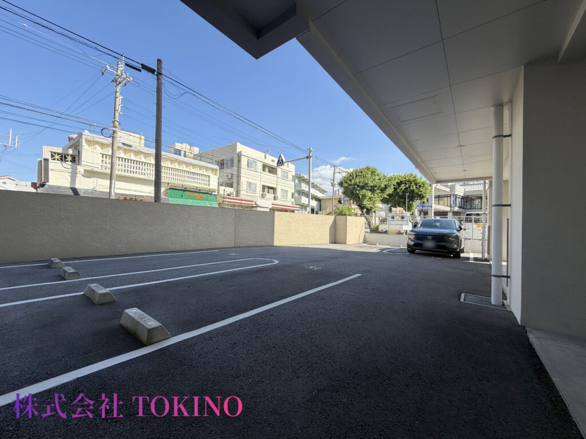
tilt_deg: +1.5
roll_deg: -1.1
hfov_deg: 102.1
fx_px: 237
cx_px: 293
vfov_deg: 85.7
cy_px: 220
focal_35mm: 14
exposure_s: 1/770
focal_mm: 2.22
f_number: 2.2
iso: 32
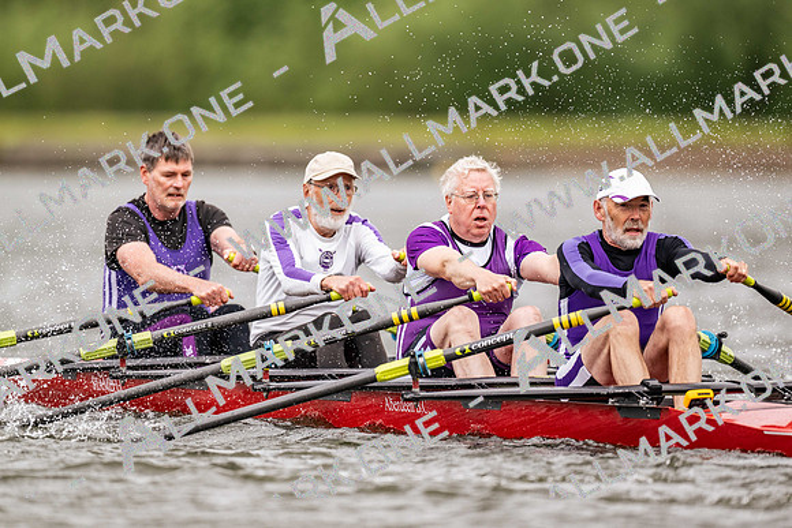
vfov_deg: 2.3
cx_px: 396
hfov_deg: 3.4
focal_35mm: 600
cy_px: 264
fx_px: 13202
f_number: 4
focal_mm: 600
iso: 560
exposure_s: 1/2500
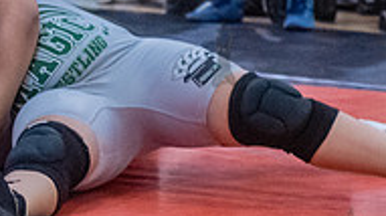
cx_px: -25
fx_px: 3006
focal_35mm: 294
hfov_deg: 7.3
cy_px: 29
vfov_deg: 4.1
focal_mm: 80
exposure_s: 1/400
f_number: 3.5
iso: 8000
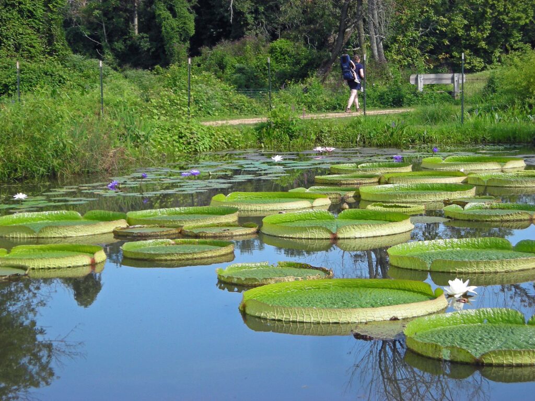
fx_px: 1391
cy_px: 200
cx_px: 268
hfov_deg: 21.8
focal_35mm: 90
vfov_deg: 16.4
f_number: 4.6
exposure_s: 1/177
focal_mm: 14.8
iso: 50
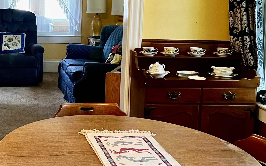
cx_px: 19
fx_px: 471
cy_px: 21
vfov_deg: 19.7
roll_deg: -0.8
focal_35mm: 65
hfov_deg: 30.0
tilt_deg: -7.0
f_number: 1.5
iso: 200
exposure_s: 1/60
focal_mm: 5.7
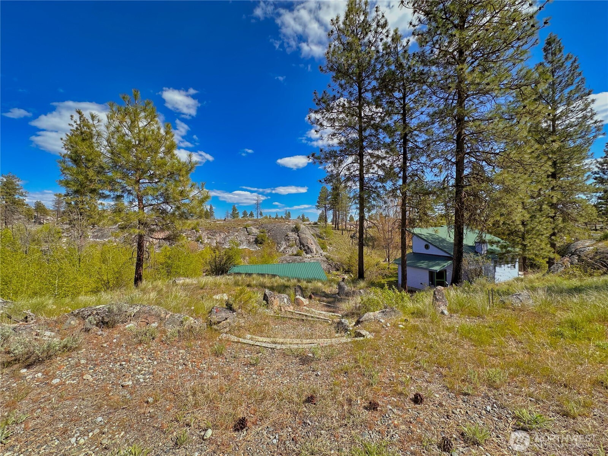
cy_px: 228
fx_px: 246
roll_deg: +1.1
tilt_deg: +0.3
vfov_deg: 85.7
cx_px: 304
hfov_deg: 102.1
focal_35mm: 14
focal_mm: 2.2
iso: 40
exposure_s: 1/1043
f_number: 2.2
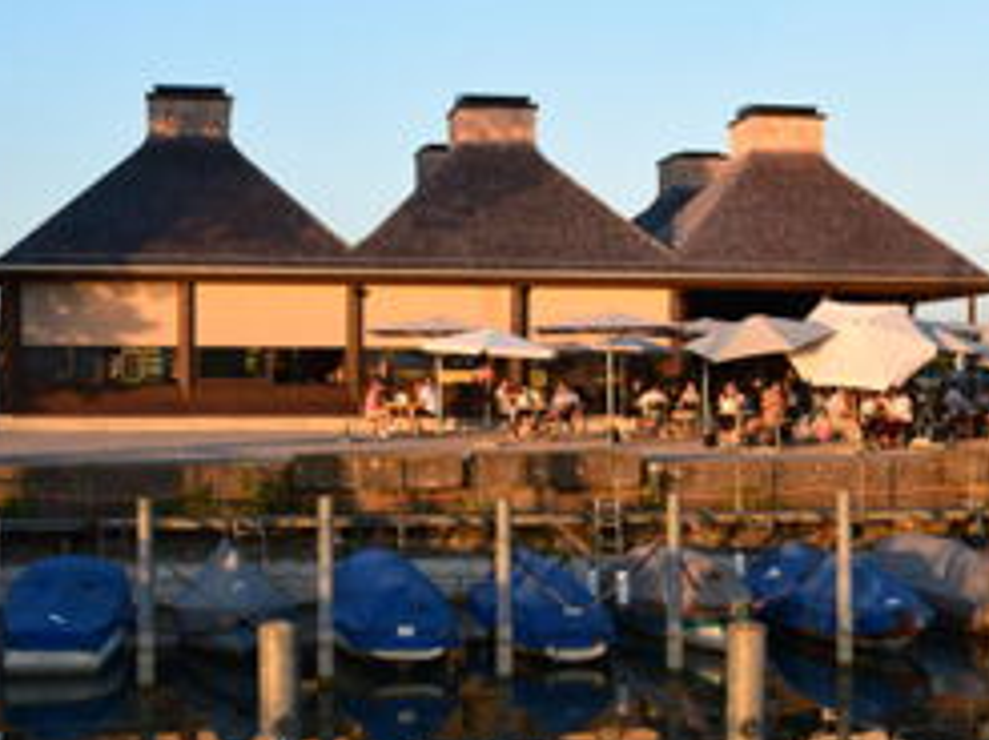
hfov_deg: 31.2
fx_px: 1770
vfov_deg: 23.6
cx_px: 527
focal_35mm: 62
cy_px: 410
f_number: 9
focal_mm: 22
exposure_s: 1/160
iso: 400
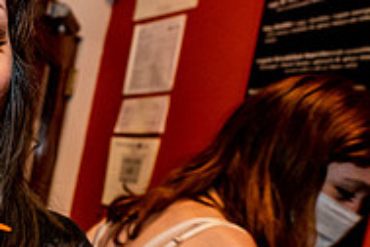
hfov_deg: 34.5
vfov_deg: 30.4
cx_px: -92
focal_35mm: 43
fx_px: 442
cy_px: 201
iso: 2000
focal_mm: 14
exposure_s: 1/100
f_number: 3.2
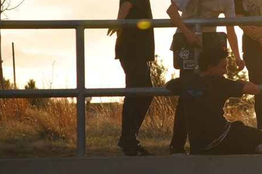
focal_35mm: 405
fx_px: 2948
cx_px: 223
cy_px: 13
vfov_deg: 3.4
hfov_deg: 5.1
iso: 400
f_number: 4.5
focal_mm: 105
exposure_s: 1/1000
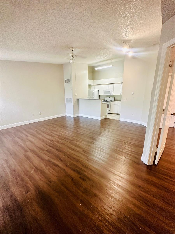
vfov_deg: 102.1
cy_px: 117
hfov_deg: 85.7
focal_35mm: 14
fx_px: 94
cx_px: 88
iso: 200
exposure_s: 1/60
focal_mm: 2.22
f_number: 2.2
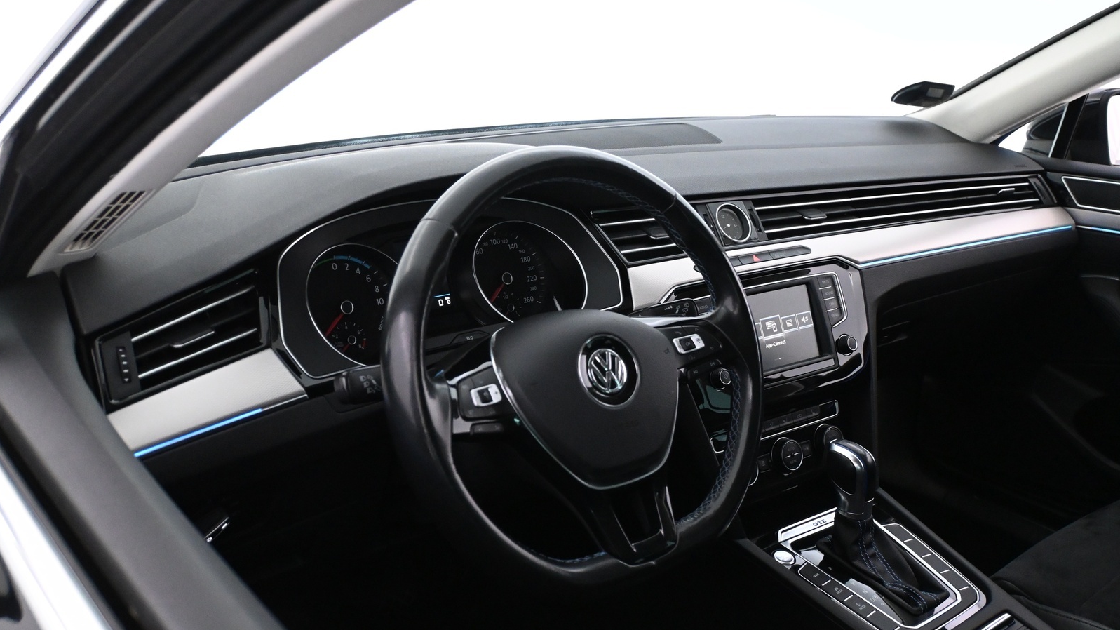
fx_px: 1018
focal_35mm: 34
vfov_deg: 34.4
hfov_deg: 57.7
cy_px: 340
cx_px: 560
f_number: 4
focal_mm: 21.5
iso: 4000
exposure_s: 1/50
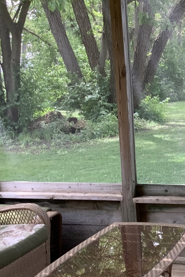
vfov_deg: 30.4
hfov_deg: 19.9
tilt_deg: -11.8
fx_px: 508
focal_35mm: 66
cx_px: 195
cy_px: 166
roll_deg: +1.8
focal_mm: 3.3
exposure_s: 1/120
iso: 64
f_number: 2.4
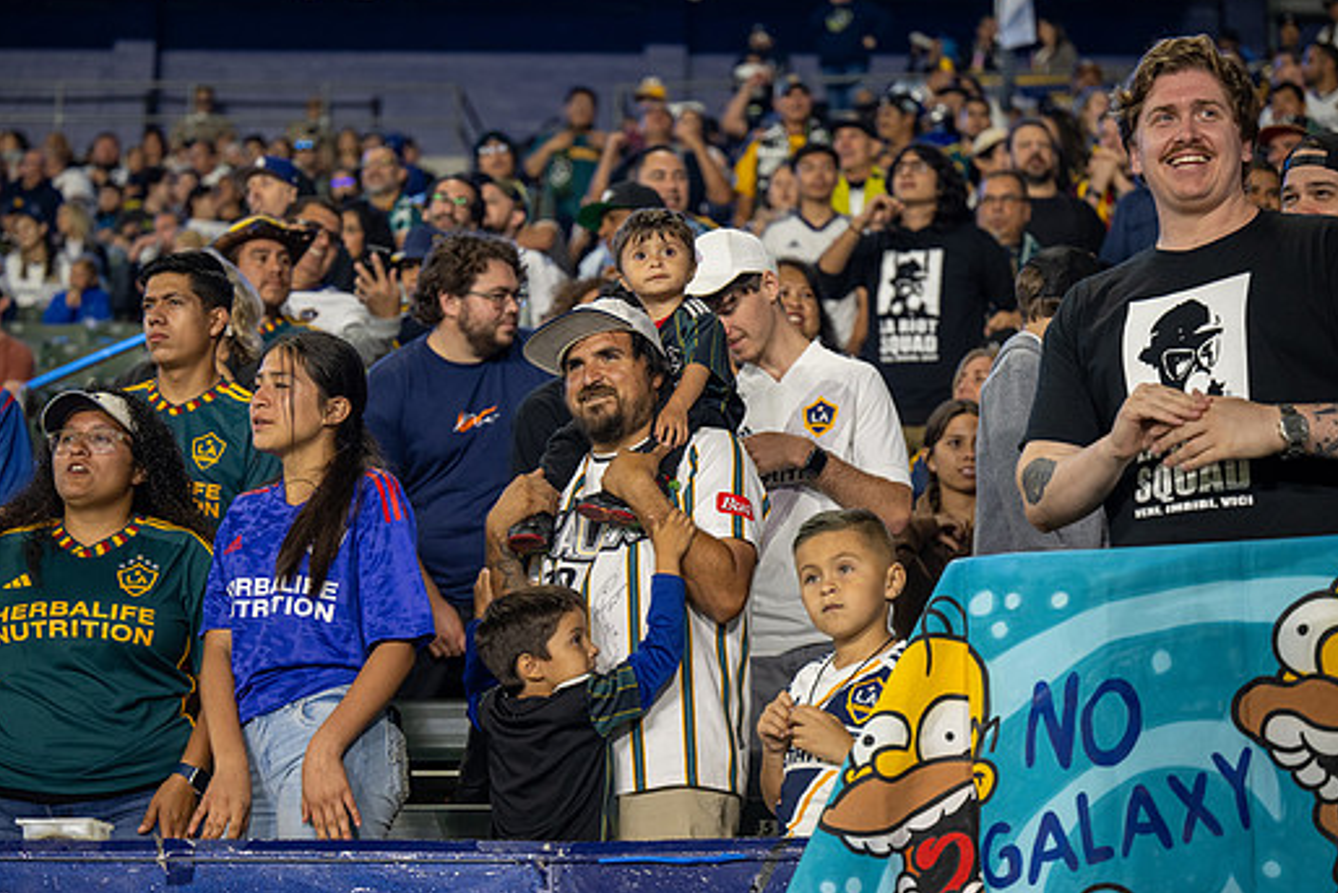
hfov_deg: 25.7
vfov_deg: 17.3
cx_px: 640
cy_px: 486
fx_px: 2937
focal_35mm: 79
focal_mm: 70
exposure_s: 1/200
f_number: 2.8
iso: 1250
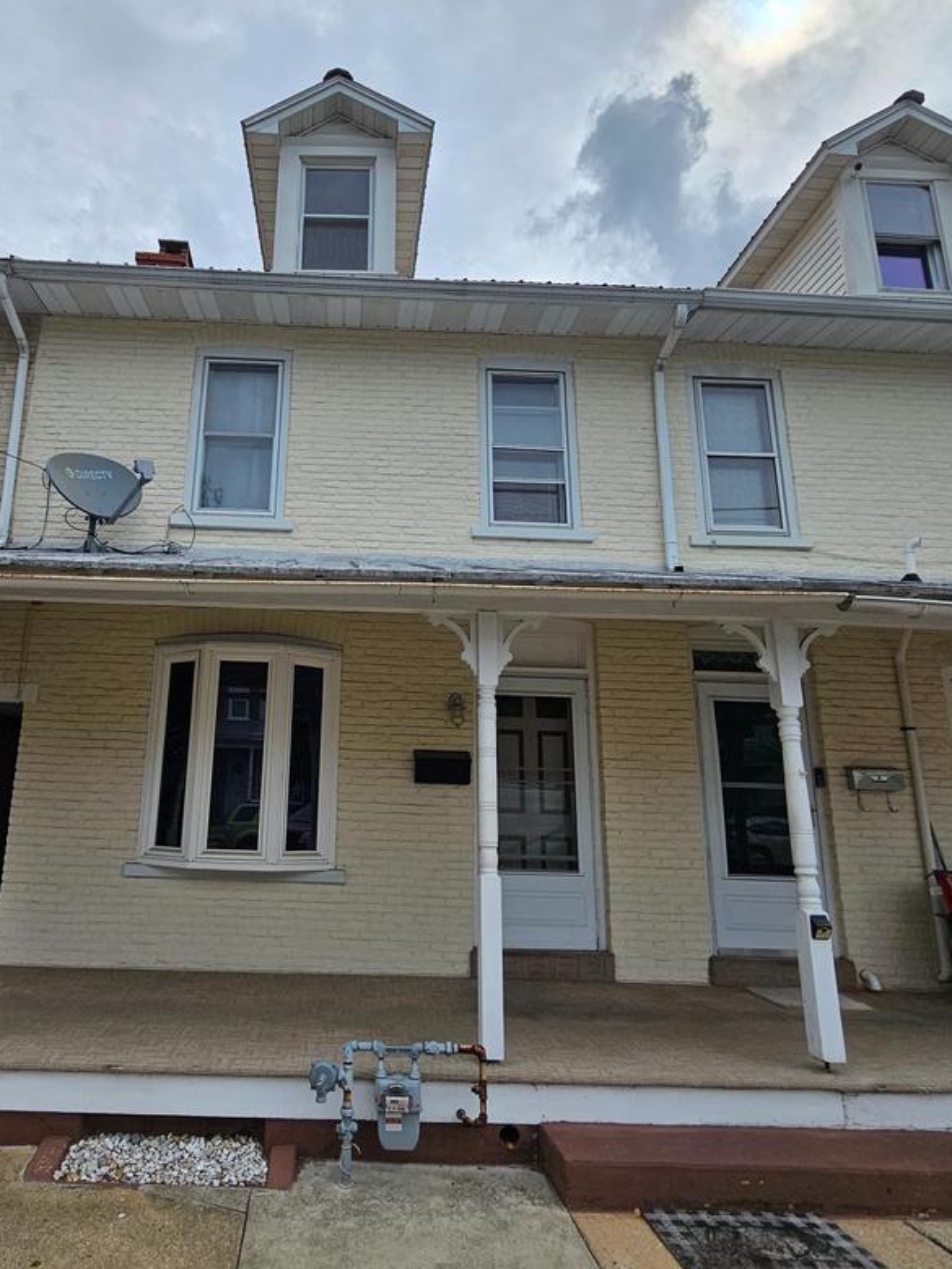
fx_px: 660
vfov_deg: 87.7
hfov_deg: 70.3
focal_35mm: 18
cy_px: 643
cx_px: 348
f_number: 2.2
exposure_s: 1/2572
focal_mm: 2.2
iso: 50
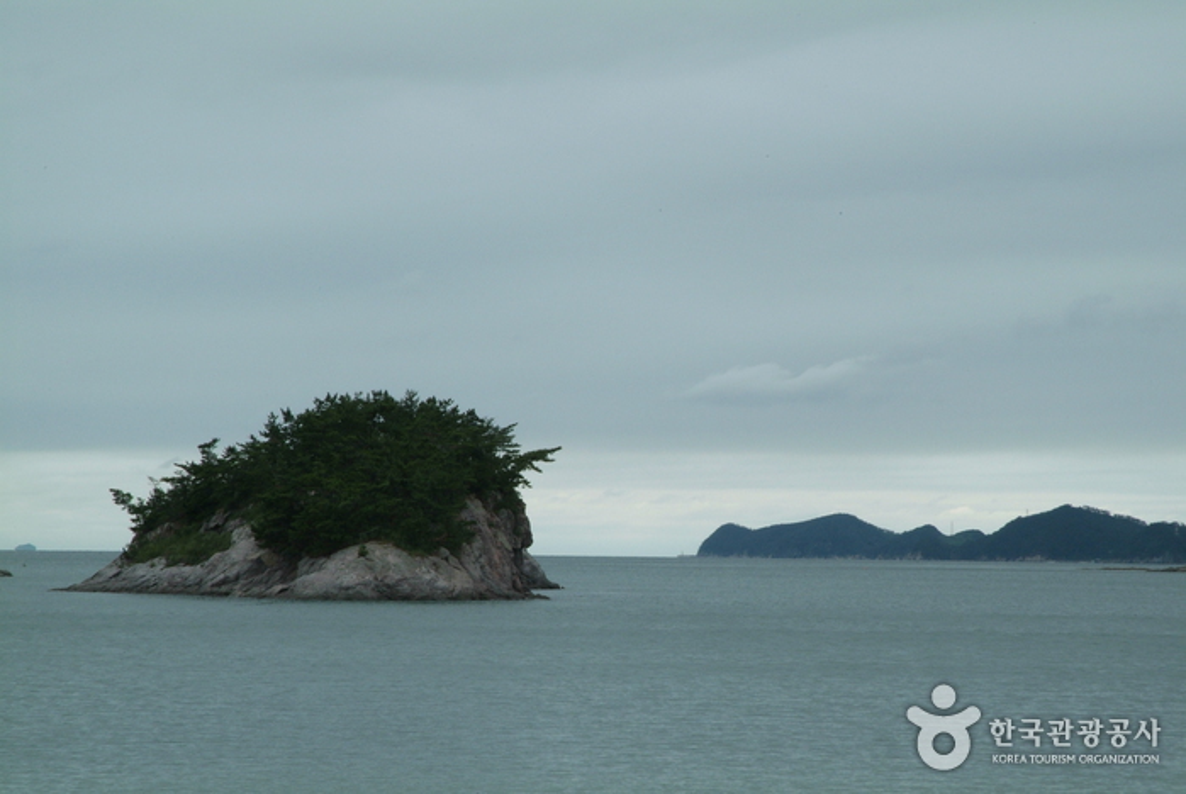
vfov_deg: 13.1
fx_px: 3463
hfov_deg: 19.4
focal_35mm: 105
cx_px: 593
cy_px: 397
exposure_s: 1/125
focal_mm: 70
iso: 800
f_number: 22
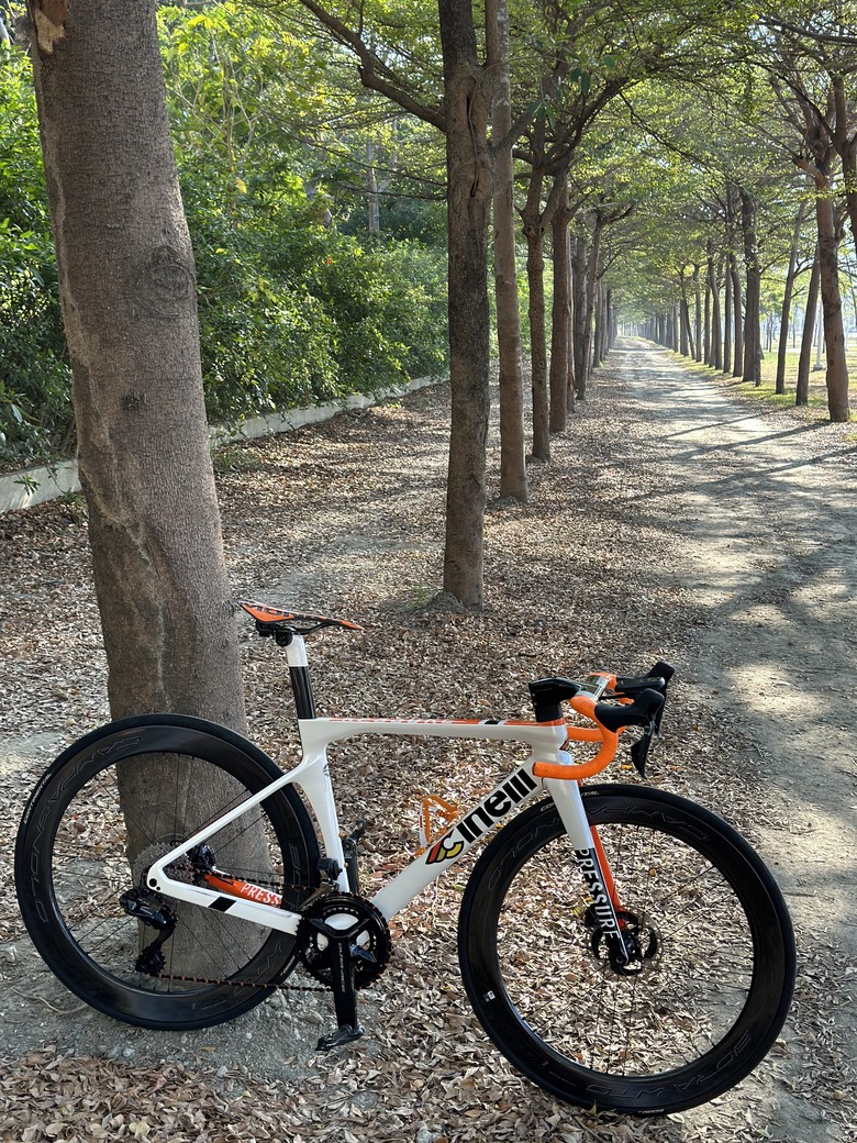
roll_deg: -1.5
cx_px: 428
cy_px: 572
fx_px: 1584
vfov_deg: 39.7
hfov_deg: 30.3
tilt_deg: -8.6
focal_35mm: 48
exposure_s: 1/411
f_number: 1.78
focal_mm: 6.86
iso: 80
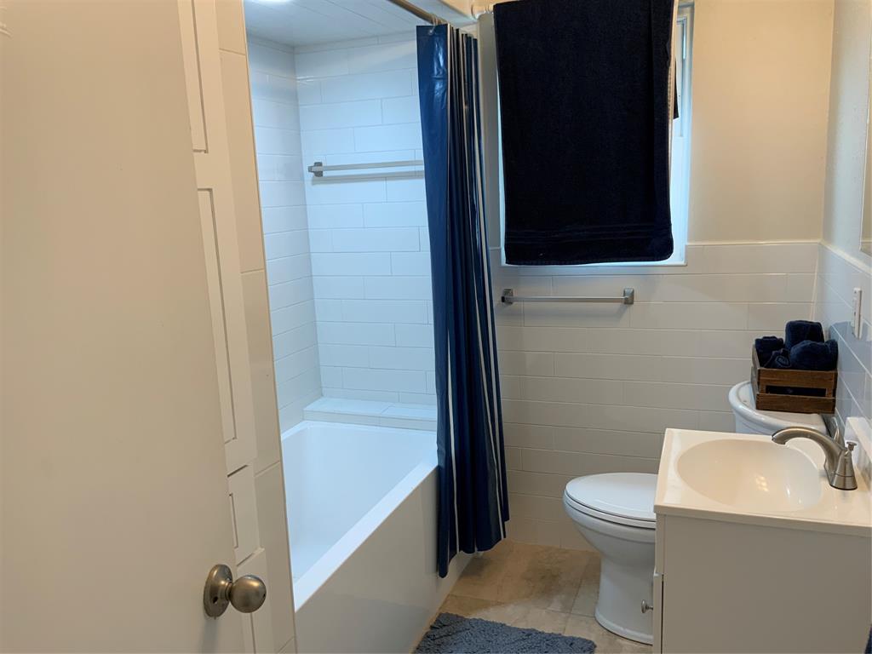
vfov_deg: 48.2
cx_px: 436
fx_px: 731
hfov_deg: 61.7
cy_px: 327
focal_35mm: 29
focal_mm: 3
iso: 50
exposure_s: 1/60
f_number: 1.8
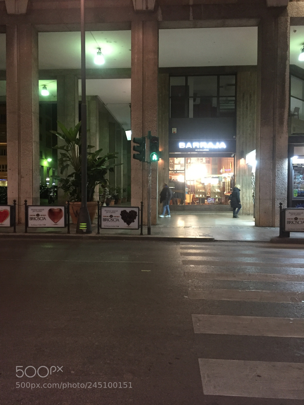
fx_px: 340
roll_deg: +0.1
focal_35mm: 29
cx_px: 152
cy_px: 202
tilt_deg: -0.1
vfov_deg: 61.7
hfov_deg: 48.2
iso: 250
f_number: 2.2
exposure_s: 1/20
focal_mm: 4.15
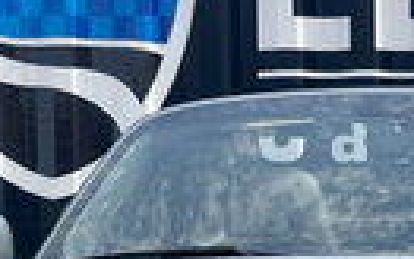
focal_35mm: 161
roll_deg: +0.0
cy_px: 439
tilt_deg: -5.3
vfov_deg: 7.9
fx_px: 1817
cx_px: 423
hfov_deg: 12.8
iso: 50
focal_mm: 5.7
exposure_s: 1/3077
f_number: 1.5
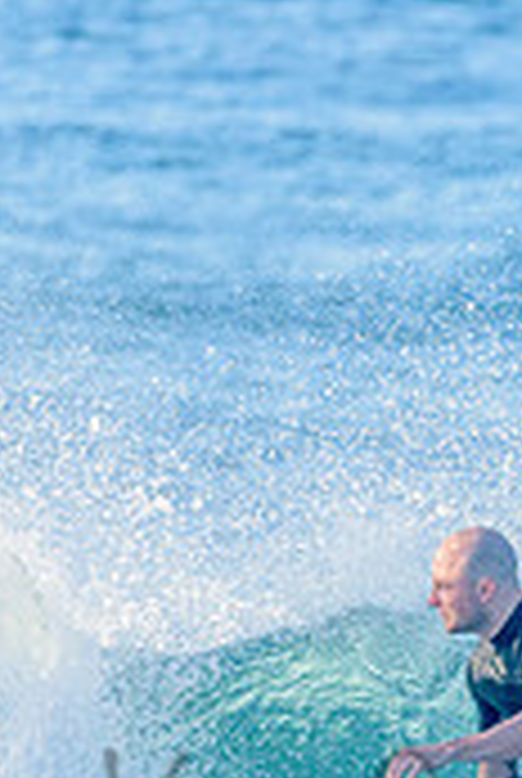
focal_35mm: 1673
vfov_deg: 1.2
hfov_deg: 0.8
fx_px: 36240
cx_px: 567
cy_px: 780
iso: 800
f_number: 5.6
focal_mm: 500
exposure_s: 1/2000
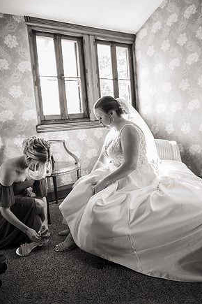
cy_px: 147
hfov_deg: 43.6
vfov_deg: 61.9
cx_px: 102
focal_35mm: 30
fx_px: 252
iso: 1600
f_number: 2.8
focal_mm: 29
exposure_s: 1/100
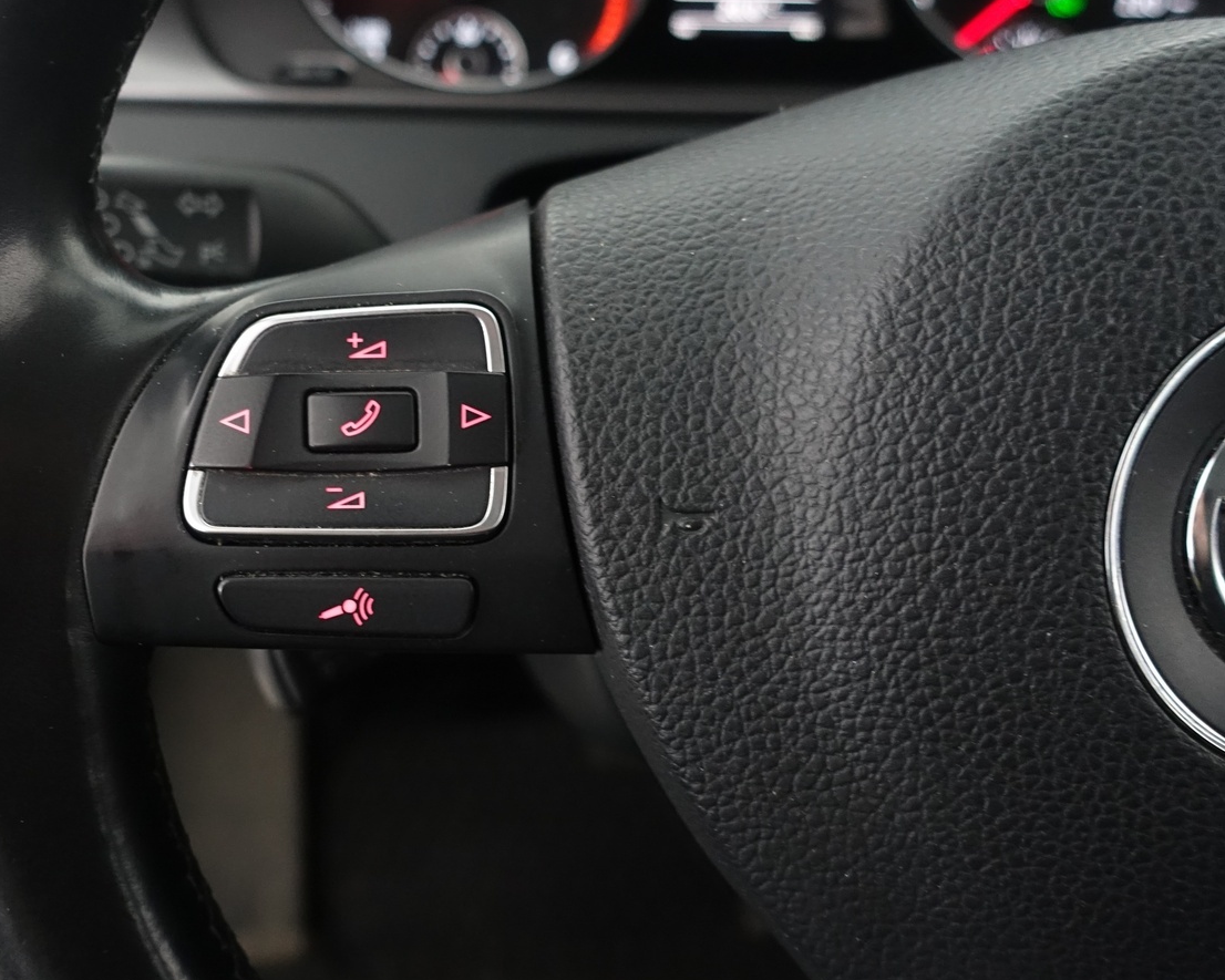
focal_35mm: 33
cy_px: 476
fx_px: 1197
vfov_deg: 44.5
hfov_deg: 53.4
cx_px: 432
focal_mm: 8.8
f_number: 2.5
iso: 1000
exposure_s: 1/25
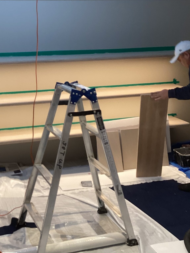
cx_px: 45
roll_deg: -0.2
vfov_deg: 36.6
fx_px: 380
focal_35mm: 52
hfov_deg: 27.6
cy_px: 96
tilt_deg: -10.7
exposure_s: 1/50
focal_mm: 3.3
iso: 100
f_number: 2.4
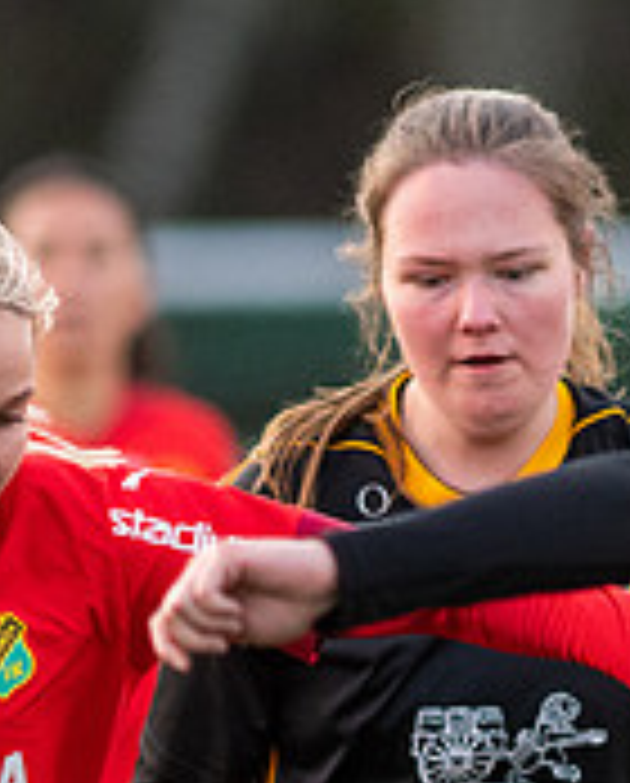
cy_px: 920
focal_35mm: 1655
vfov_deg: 1.2
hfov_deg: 0.9
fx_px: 38439
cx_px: -61
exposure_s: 1/800
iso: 1250
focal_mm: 300
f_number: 3.2
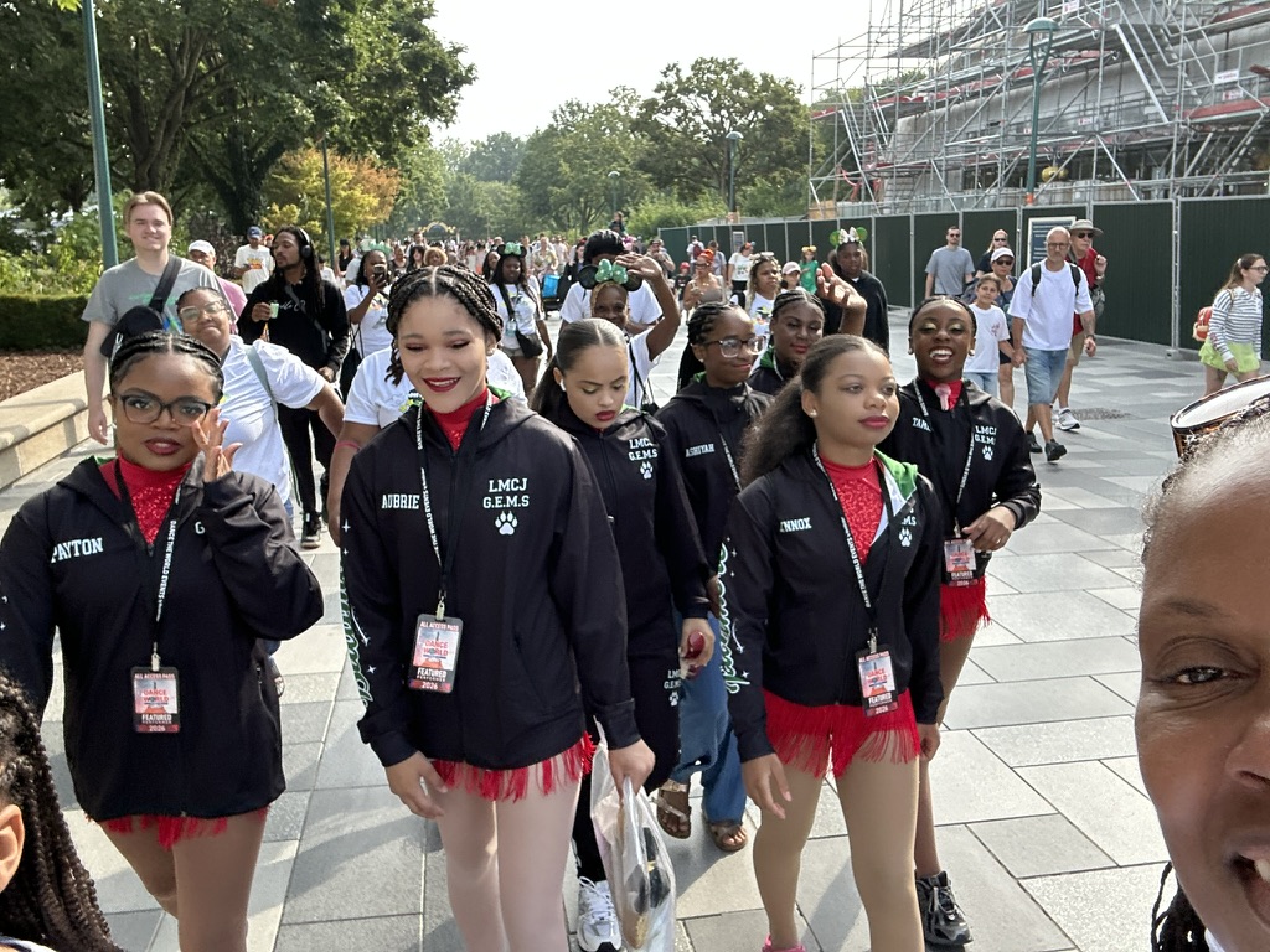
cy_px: 476
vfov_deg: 46.8
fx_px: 1101
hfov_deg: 60.0
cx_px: 635
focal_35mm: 30
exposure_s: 1/224
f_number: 1.9
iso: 25
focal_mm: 2.69
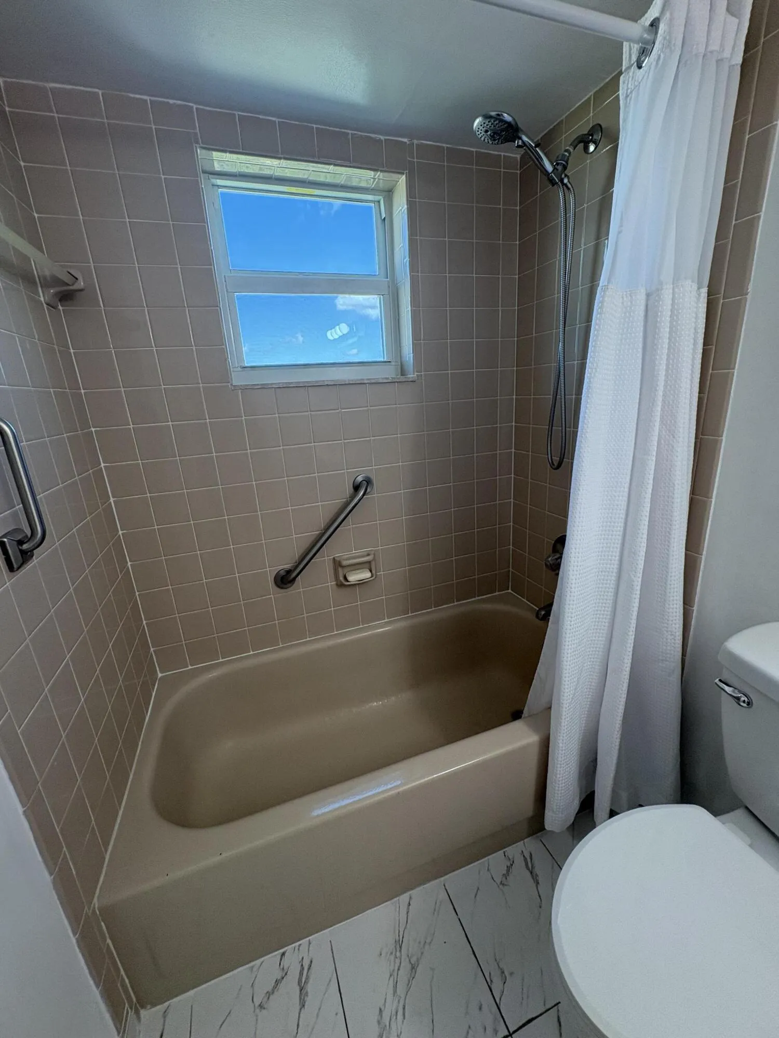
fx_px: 420
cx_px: 390
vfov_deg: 102.1
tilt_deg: -15.1
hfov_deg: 85.7
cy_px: 519
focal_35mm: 14
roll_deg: +4.7
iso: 160
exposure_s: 1/120
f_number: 2.2
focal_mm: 2.22
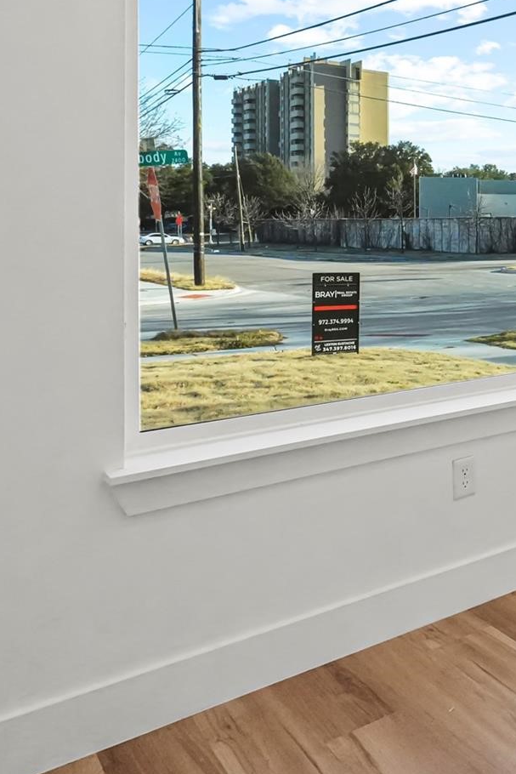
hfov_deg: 28.1
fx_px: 798
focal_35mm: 37
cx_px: 705
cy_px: 241
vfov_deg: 50.5
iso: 3200
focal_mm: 11
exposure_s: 1/1250
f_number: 5.6
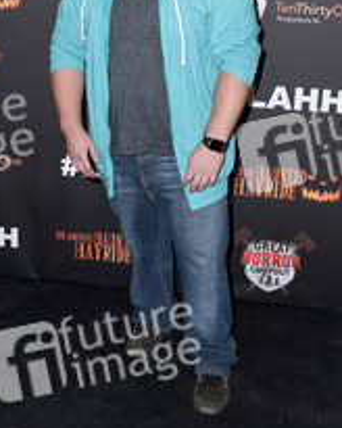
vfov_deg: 38.9
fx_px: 557
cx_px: 155
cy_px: 40
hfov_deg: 34.1
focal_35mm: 44
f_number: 4.5
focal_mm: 24
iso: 400
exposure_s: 1/400
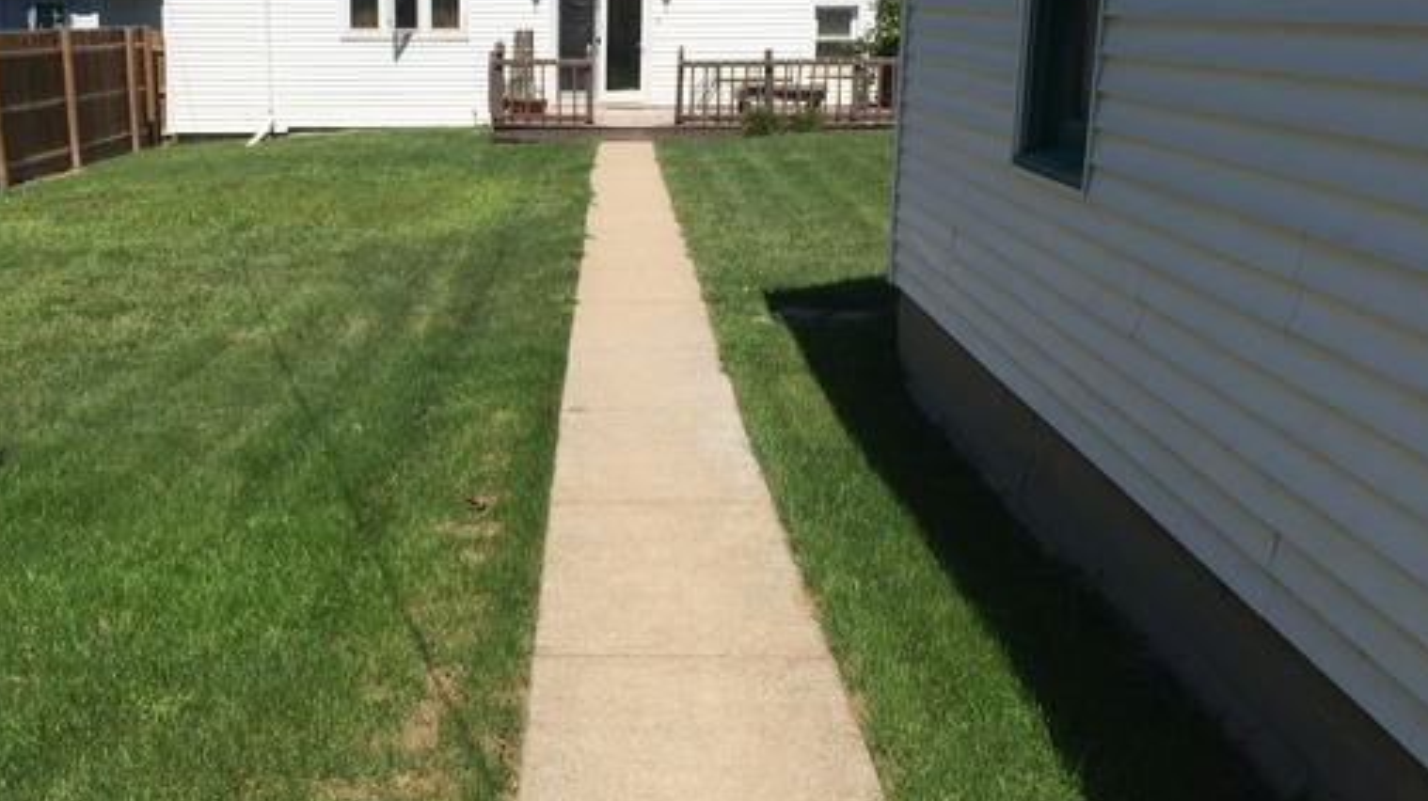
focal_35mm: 40
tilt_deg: -8.5
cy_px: 316
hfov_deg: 50.1
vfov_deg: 29.6
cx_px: 562
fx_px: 1514
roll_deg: +1.4
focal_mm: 4.15
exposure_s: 1/2933
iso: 32
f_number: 2.2
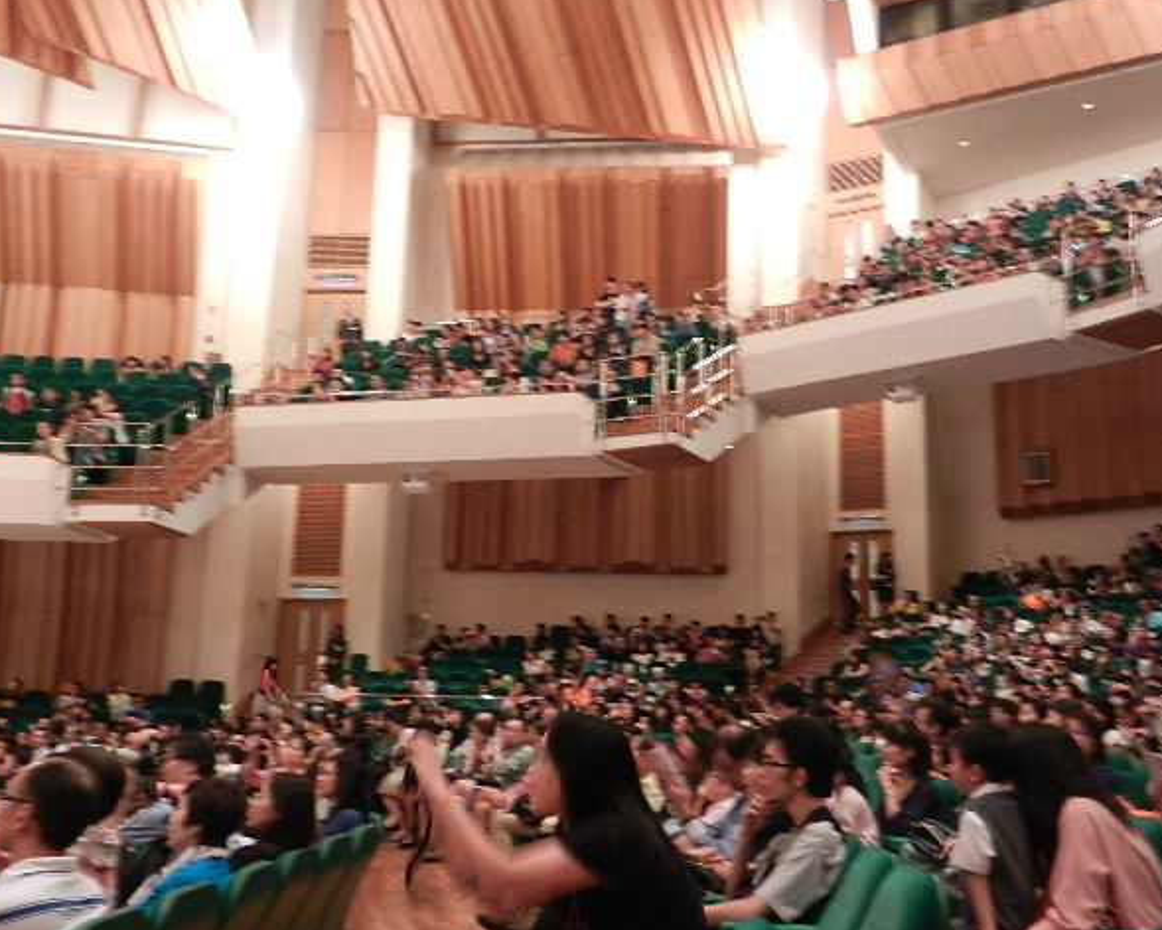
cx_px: 608
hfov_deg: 51.5
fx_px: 1203
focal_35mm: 35
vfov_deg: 42.2
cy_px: 464
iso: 400
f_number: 3.8
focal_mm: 5.9
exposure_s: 1/6
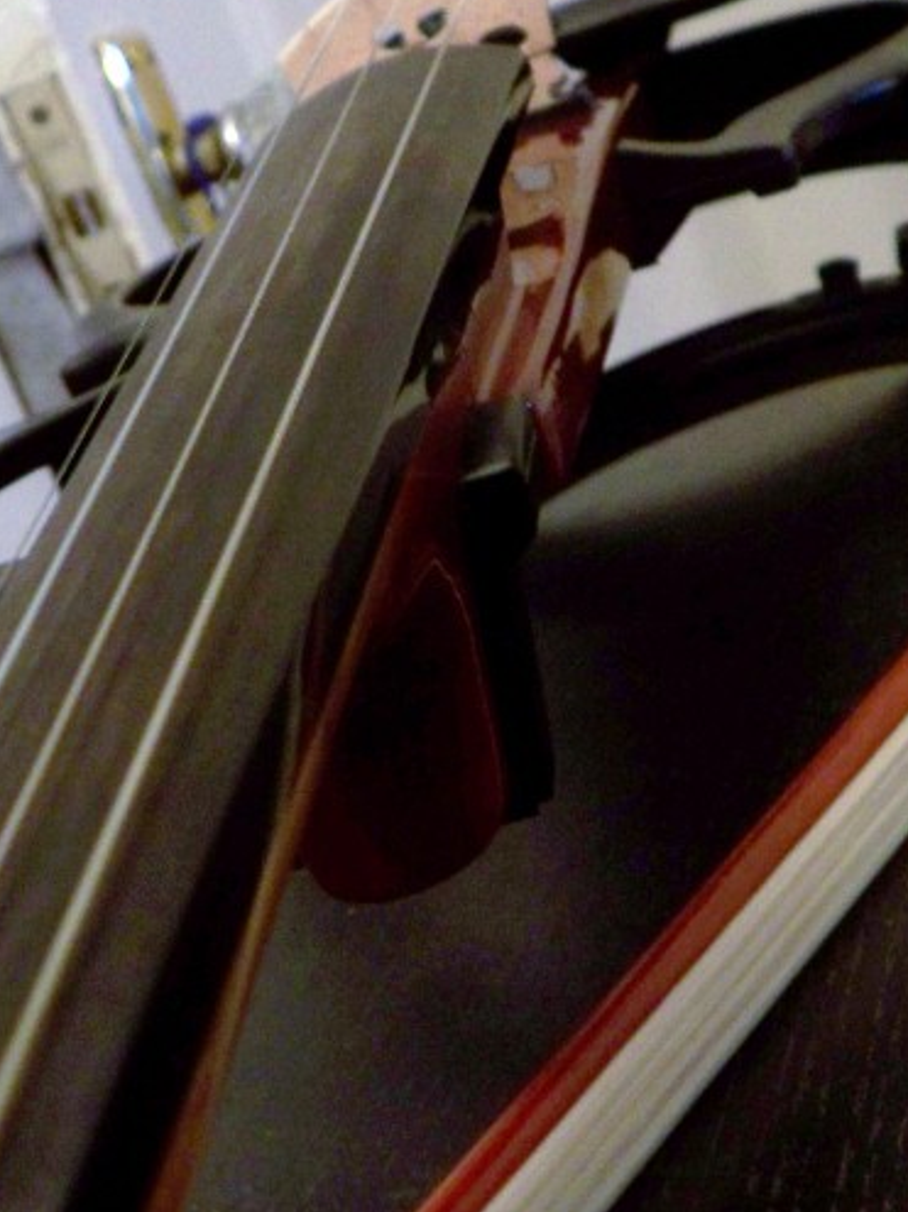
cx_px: 401
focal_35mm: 63
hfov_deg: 23.3
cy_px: 708
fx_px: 2204
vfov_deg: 30.7
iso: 200
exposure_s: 1/8
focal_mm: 6.4
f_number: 3.9
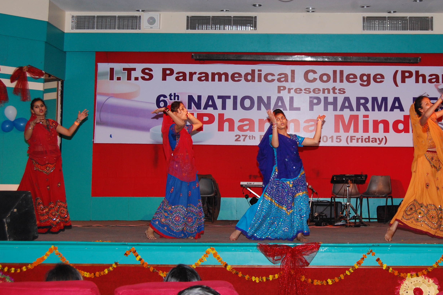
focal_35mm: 59
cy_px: 127
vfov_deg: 22.9
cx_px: 271
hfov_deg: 33.8
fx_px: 725
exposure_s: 1/125
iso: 800
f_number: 6.3
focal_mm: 32
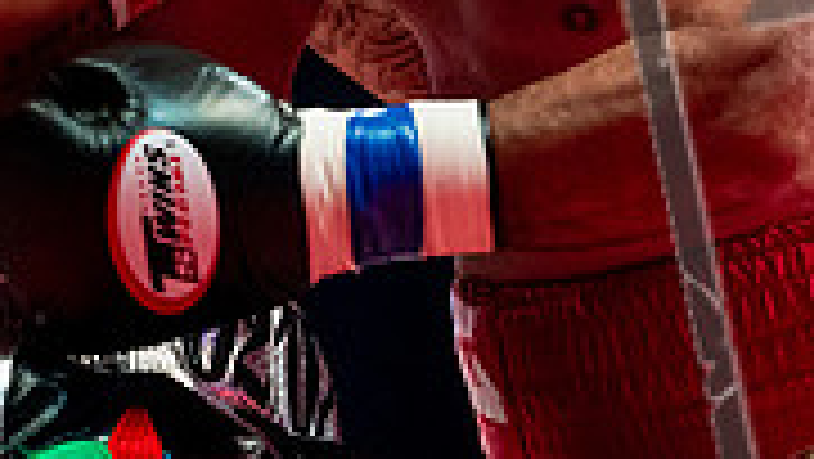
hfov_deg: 12.8
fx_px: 3628
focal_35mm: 168
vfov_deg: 7.1
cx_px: 580
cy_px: -250
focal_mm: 50
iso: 4000
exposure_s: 1/1000
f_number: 2.8
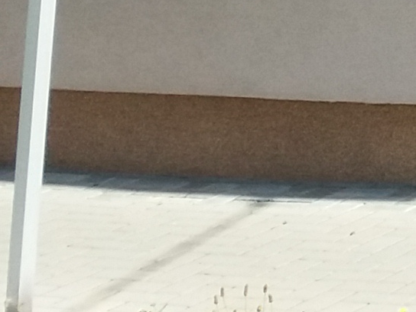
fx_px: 2019
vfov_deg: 7.9
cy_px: -550
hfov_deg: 9.3
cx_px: 1246
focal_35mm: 168
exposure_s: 1/738
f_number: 1.9
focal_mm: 3.7
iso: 64
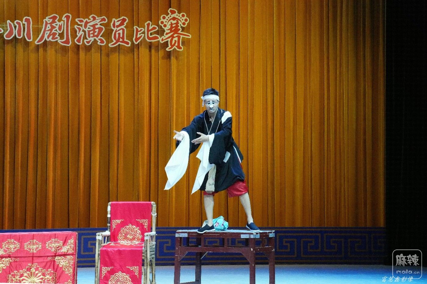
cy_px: 142
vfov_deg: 13.8
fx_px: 1174
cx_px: 214
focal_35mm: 99
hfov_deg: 20.6
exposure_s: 1/1250
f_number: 7.1
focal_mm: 99
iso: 12800
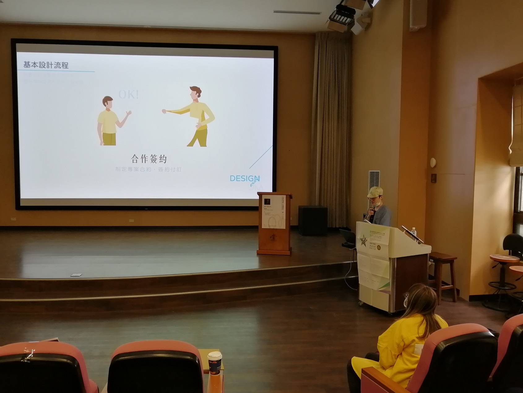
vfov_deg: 51.4
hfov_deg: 65.3
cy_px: 196
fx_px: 408
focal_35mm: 27
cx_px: 262
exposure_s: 1/30
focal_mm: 3.62
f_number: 1.8
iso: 100
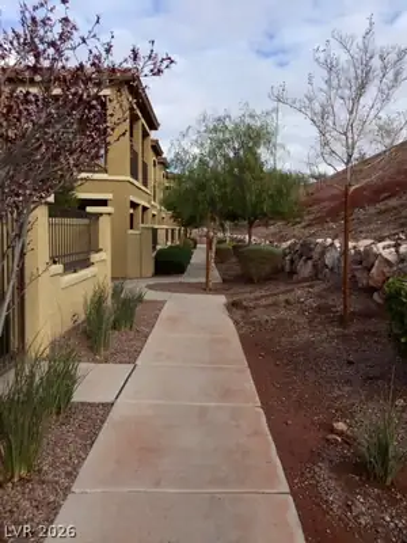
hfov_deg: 48.2
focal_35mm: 29
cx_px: 204
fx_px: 455
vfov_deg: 61.7
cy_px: 272
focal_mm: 4.15
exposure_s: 1/1412
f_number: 2.2
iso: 32
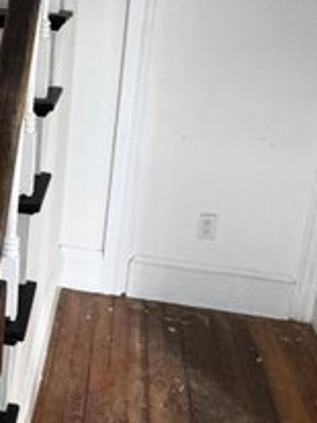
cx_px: -45
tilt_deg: -15.7
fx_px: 636
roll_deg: +0.4
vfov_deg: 36.6
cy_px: 151
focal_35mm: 52
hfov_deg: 25.6
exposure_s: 1/60
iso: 500
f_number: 2.2
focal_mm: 2.22
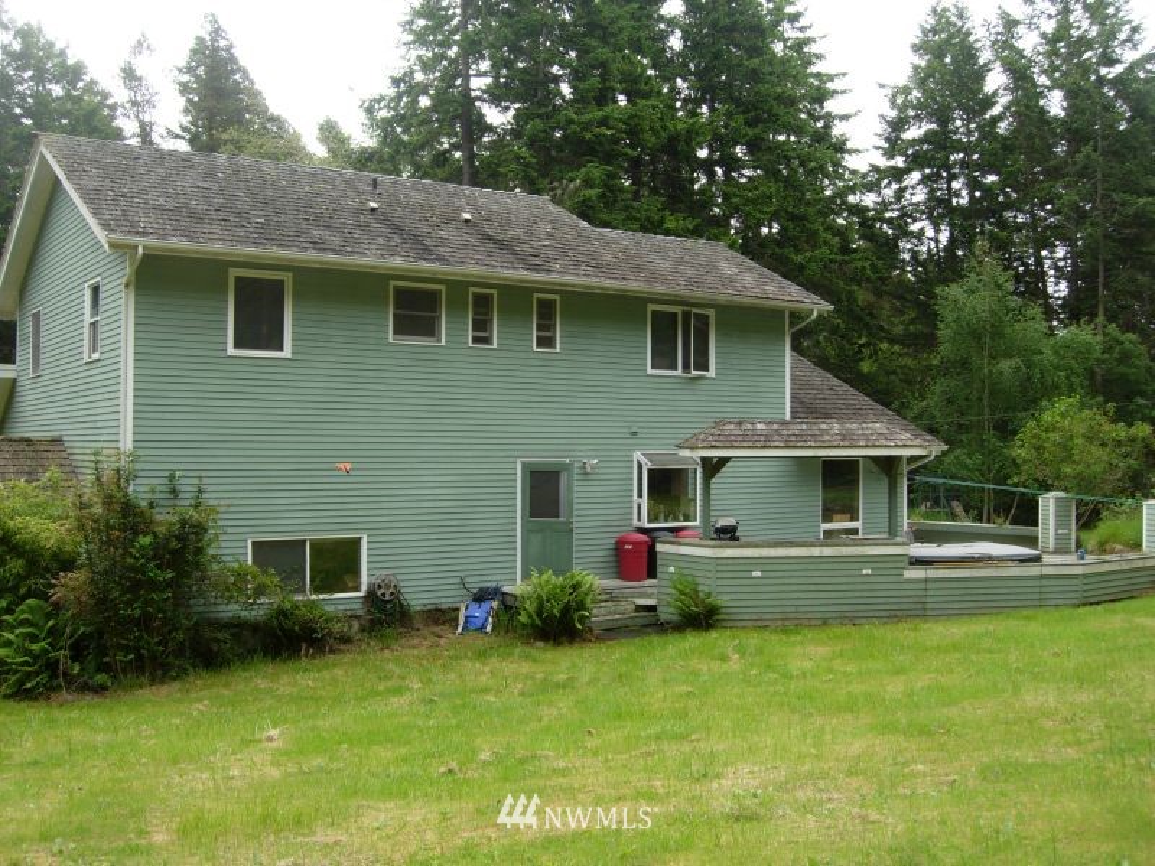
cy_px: 433
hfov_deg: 51.4
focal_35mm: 36
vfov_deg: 39.7
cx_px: 578
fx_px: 1201
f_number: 4.3
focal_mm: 7.5
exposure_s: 1/148
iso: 50
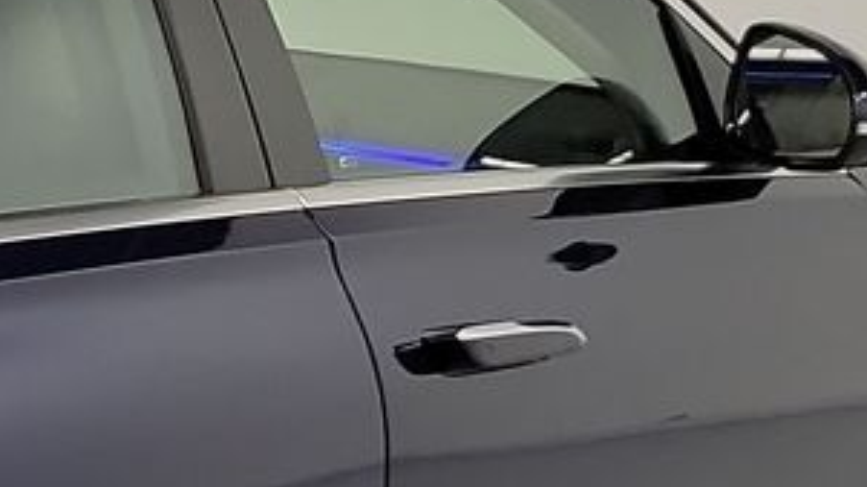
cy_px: 718
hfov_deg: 13.1
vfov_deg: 8.5
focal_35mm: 139
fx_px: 3194
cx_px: -930
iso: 312
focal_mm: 6.7
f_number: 1.8
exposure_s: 1/59
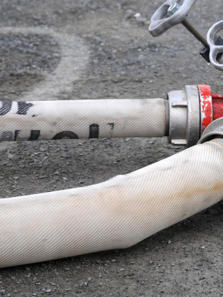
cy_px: 119
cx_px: 273
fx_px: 1270
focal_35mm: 148
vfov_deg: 13.3
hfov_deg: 9.9
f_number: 5
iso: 250
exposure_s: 1/30
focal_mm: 52
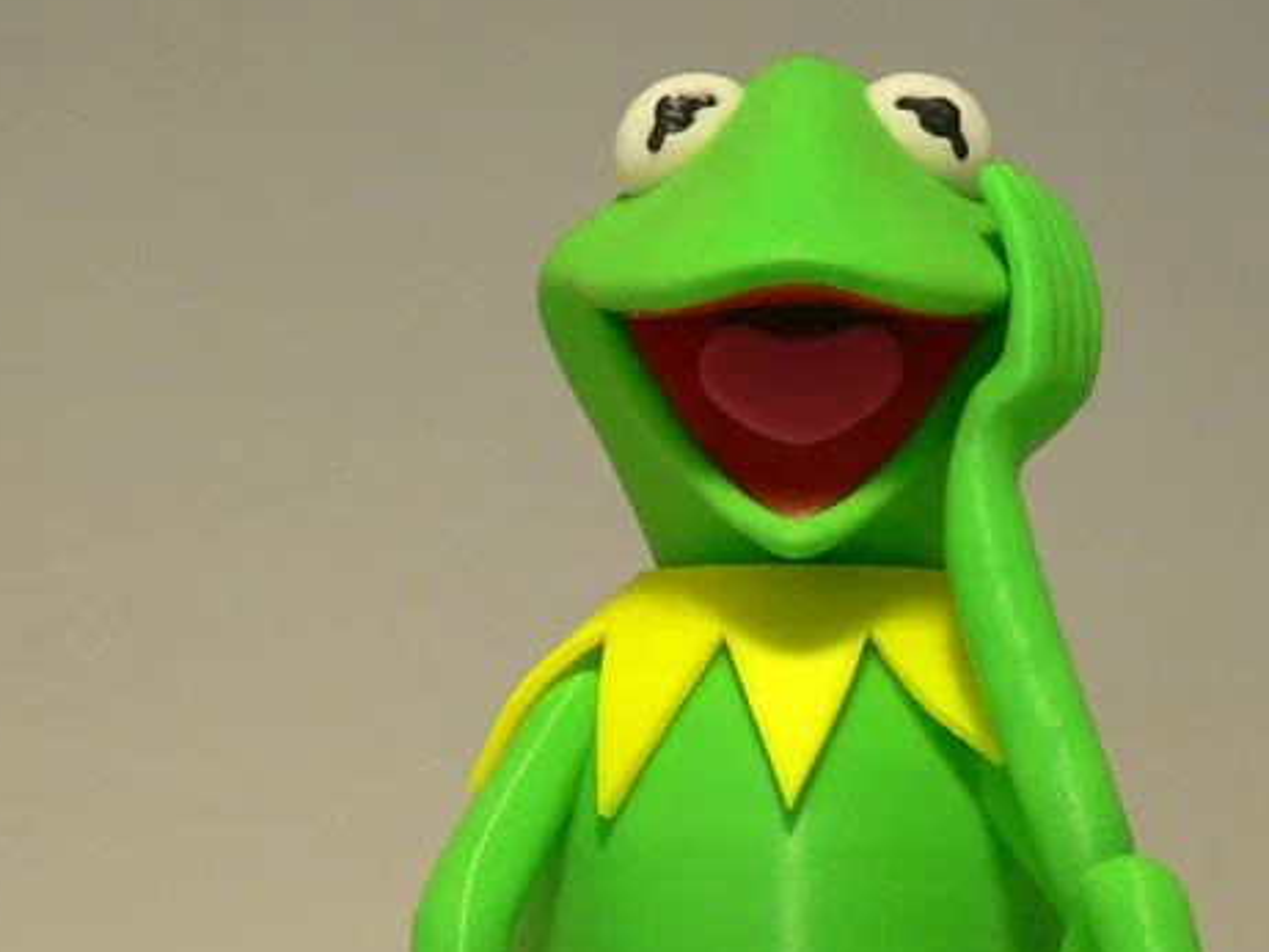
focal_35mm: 65
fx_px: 2383
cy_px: 684
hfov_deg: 29.5
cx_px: 882
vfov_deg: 22.4
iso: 150
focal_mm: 6
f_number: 2.8
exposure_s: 1/60
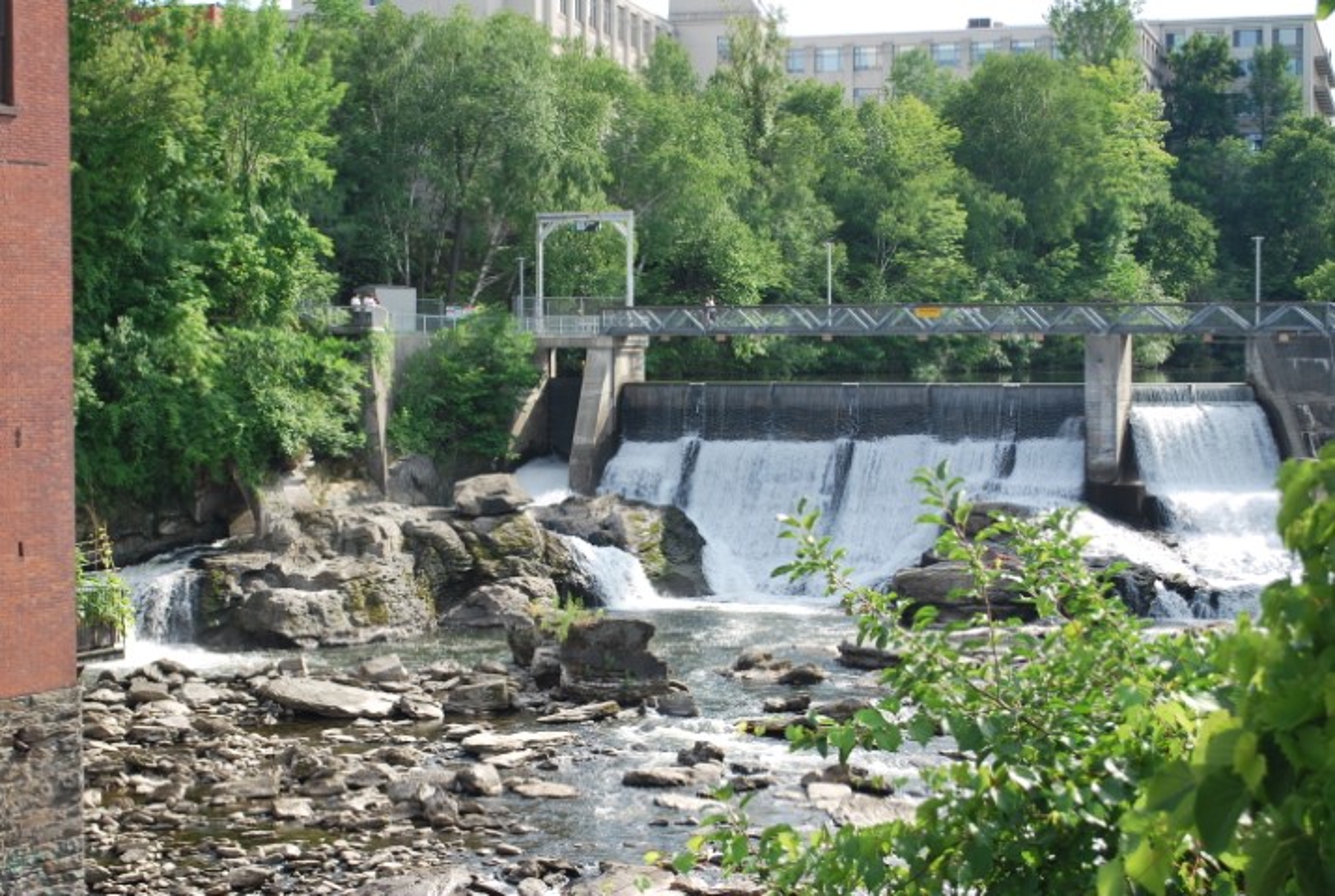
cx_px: 668
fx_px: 2341
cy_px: 448
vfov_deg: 21.7
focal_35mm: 63
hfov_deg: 31.8
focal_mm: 42
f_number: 5.6
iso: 100
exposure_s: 1/125
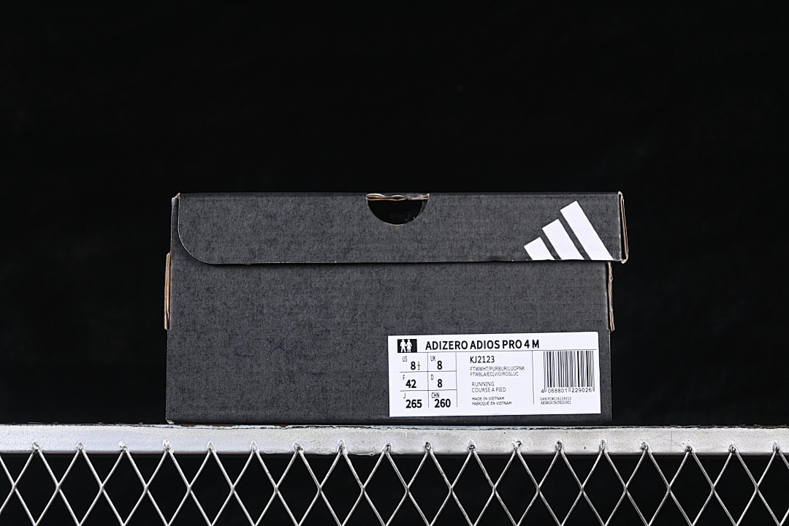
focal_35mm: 75
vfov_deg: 18.2
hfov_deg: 27.0
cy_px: 263
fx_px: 1644
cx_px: 394
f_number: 6.3
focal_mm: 50
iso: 160
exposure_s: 1/60
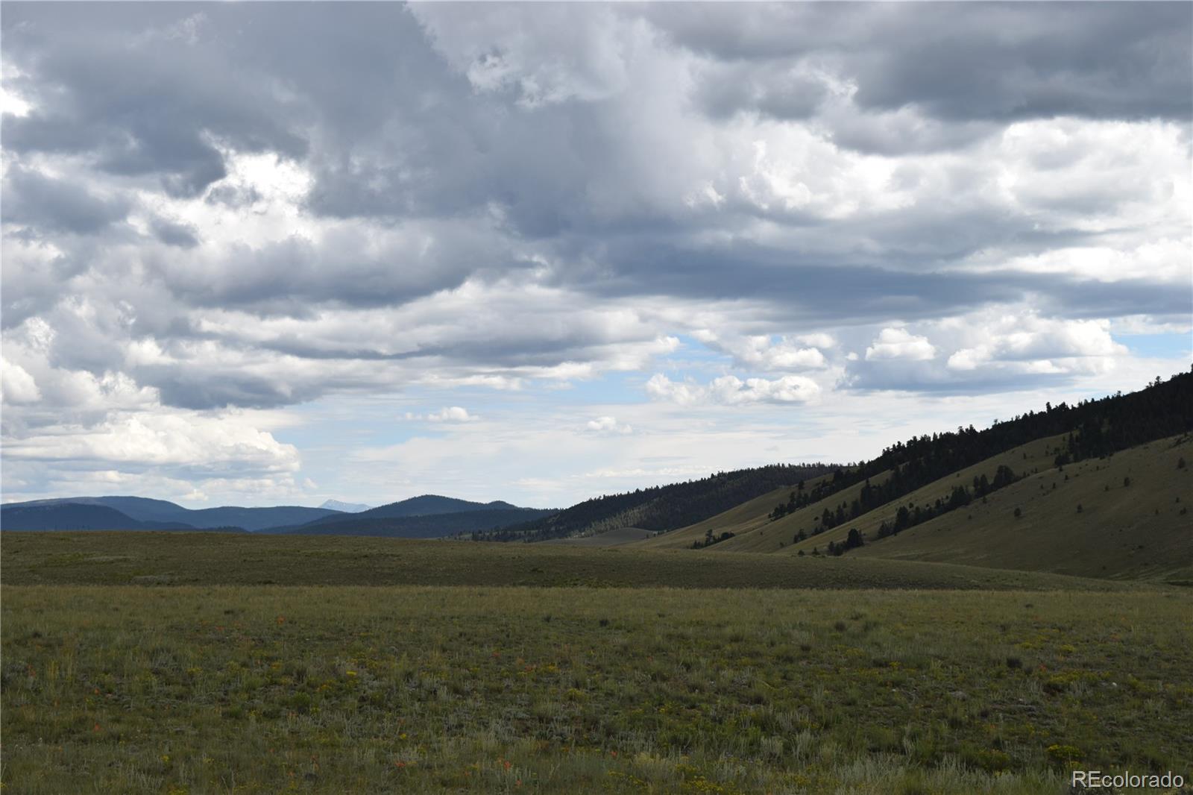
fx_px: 1988
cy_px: 398
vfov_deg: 22.6
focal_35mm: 60
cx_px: 596
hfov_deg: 33.4
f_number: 10
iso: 200
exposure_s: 1/400
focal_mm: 40
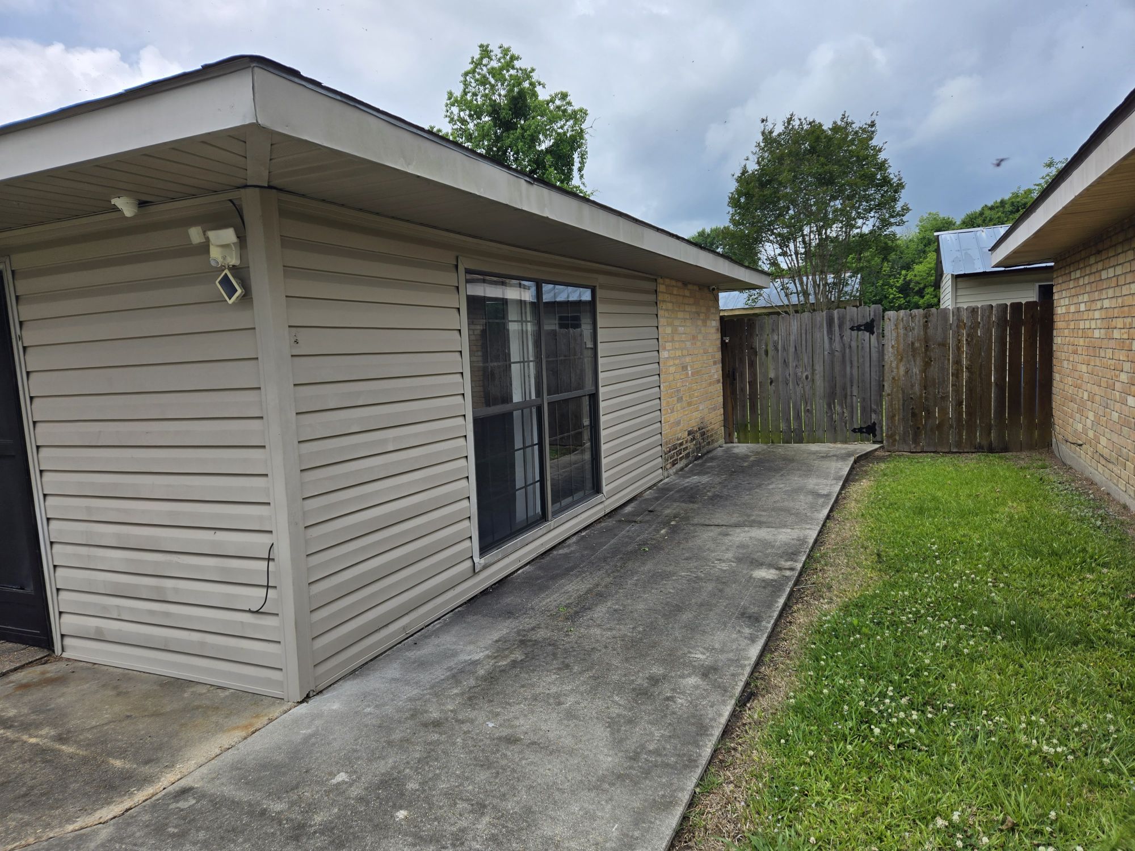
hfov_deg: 73.9
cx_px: 568
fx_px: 754
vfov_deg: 58.9
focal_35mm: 23
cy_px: 426
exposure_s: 1/1946
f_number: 1.8
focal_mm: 5.4
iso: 25
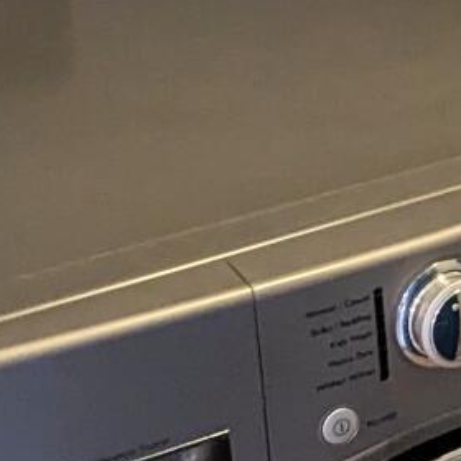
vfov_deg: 16.5
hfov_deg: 15.1
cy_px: -97
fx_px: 1522
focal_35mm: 101
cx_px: 808
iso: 407
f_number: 2.2
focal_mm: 2.35
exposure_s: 1/24
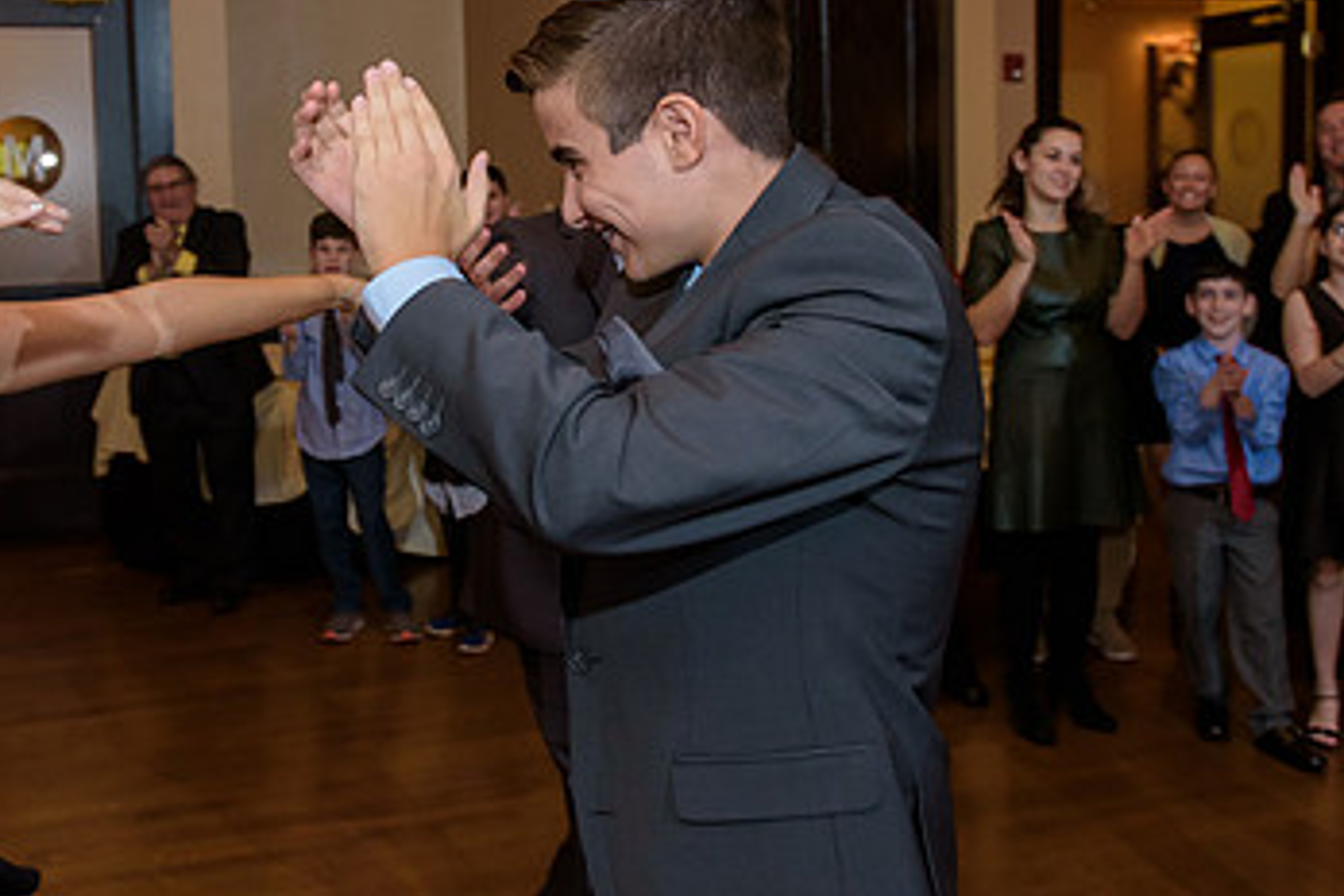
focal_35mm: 40
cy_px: 284
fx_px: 1493
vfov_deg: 33.1
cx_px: 564
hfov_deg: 48.3
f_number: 3.2
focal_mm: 24
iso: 1600
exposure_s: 1/125
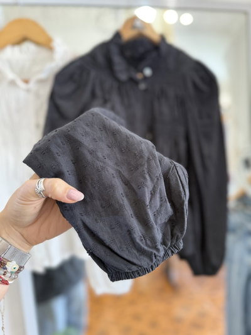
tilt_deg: -4.6
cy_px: 168
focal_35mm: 24
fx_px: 232
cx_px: 126
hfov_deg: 56.8
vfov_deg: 71.6
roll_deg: +2.5
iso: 250
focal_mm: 6.76
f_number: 1.78
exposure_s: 1/60
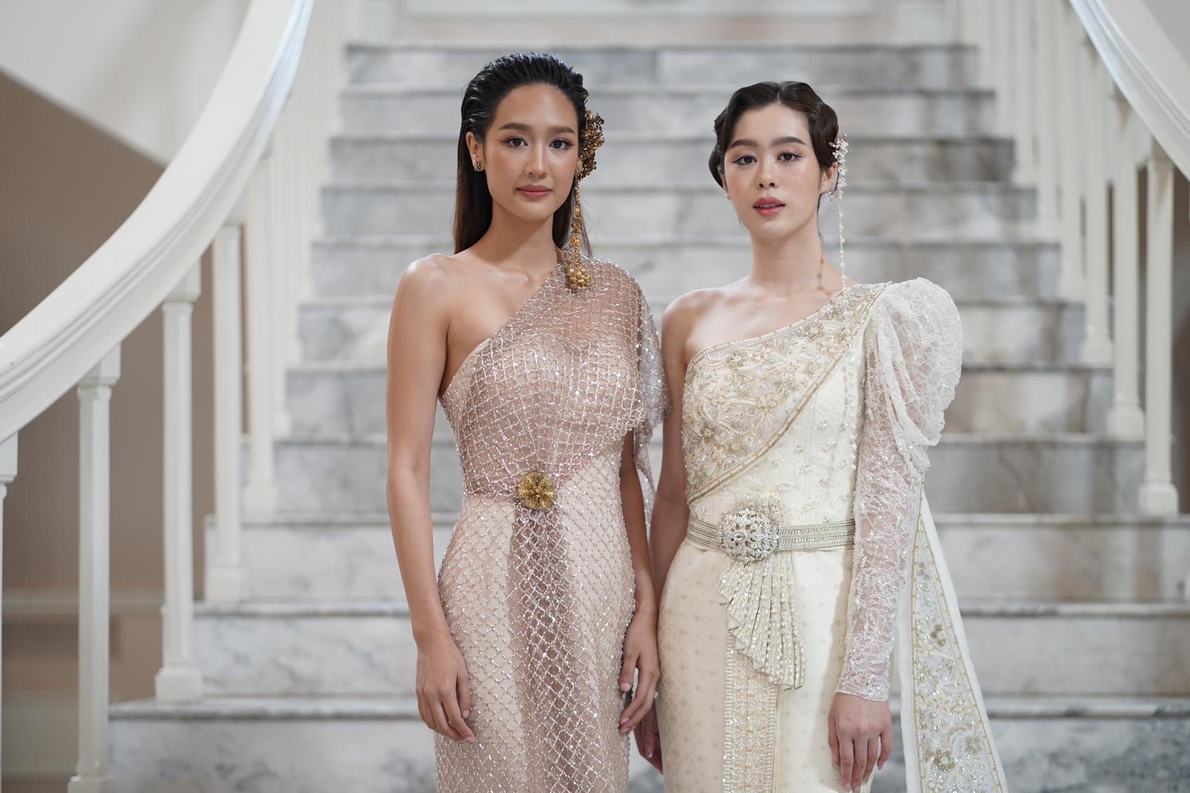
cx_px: 595
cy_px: 396
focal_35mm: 85
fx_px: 2809
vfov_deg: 16.1
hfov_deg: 23.9
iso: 1250
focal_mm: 85
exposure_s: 1/400
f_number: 1.8
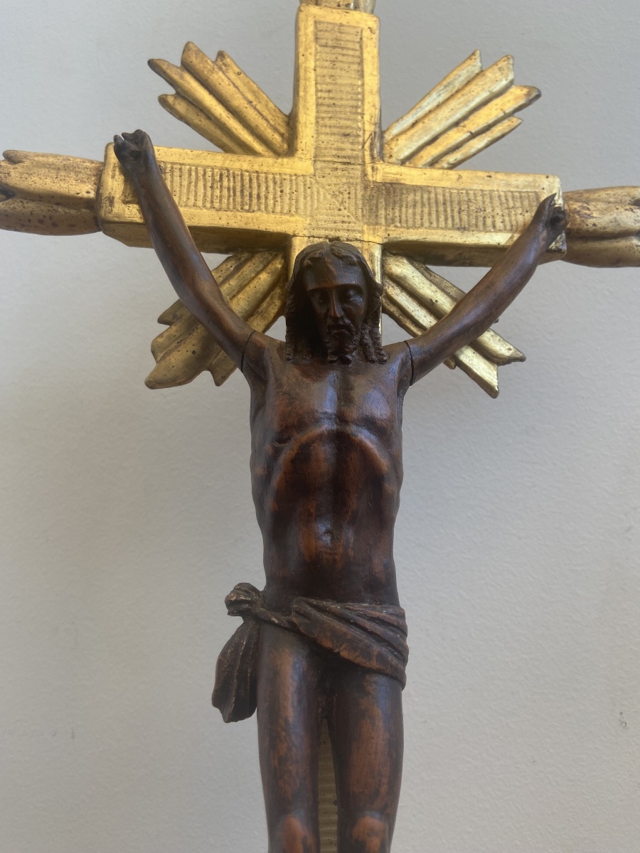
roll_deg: +1.5
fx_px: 641
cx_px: 320
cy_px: 426
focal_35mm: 26
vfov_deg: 67.3
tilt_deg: +11.7
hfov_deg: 53.1
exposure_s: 1/121
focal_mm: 4.25
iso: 40
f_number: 1.8
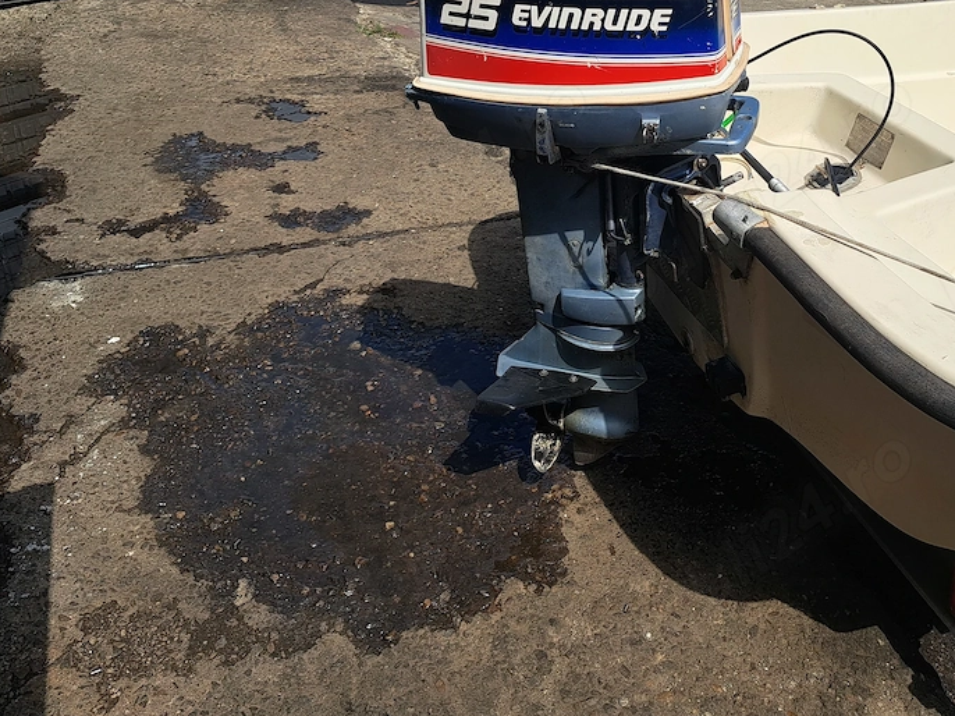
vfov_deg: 40.0
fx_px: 965
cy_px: 220
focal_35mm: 35
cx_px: 599
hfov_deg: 52.1
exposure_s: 1/2227
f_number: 1.8
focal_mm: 5.23
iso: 50
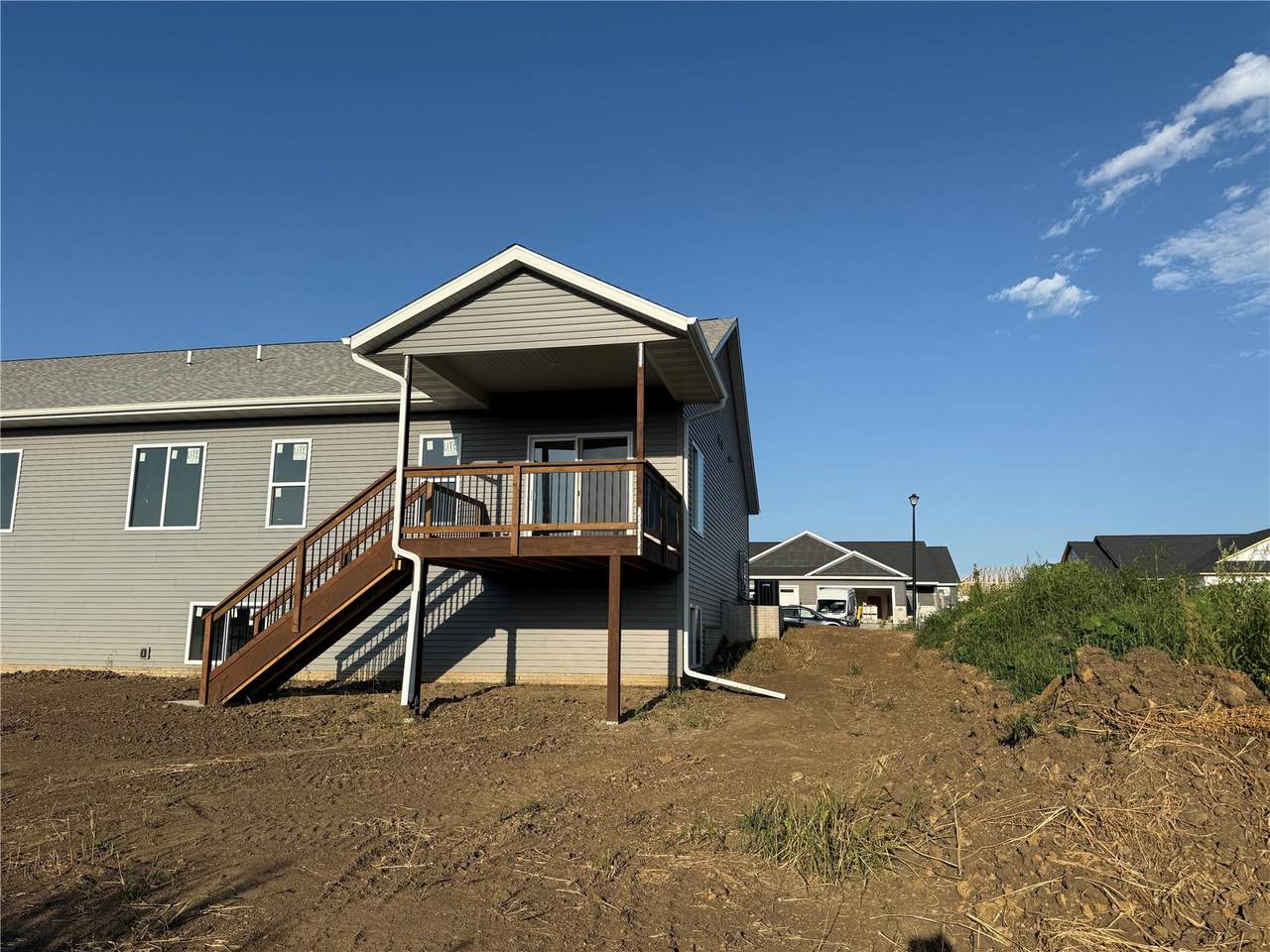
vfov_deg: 56.8
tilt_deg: +10.4
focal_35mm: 24
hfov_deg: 71.6
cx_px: 635
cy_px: 476
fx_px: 881
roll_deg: -0.7
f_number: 1.78
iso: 80
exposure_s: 1/4975
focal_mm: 6.76
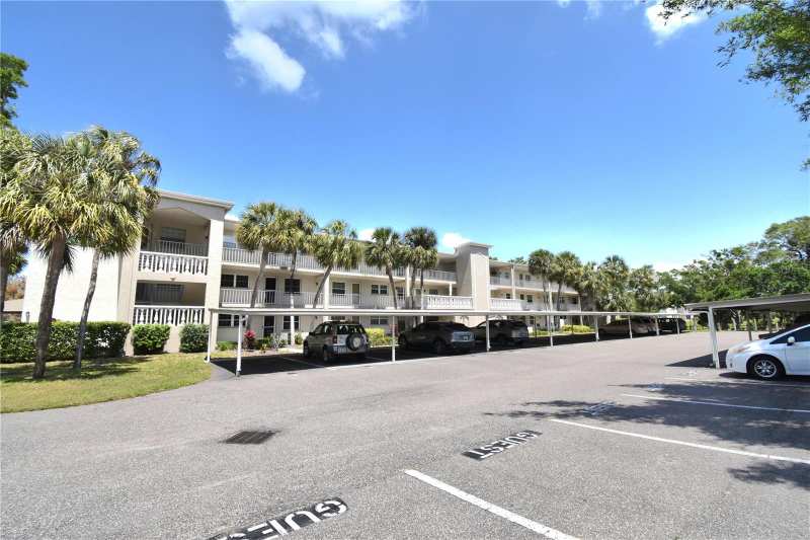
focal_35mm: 15
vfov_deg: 77.3
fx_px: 337
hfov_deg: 100.4
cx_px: 405
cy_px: 270
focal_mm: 10
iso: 200
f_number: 10
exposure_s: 1/400
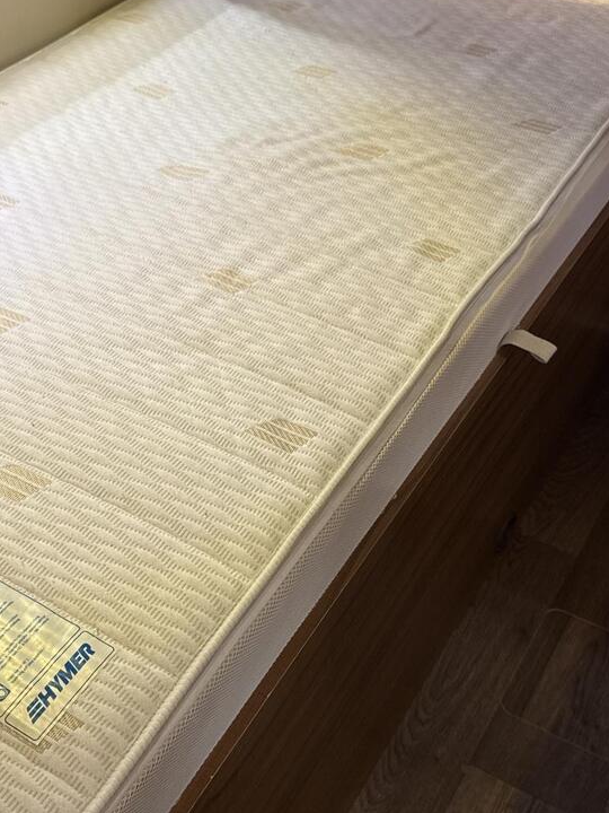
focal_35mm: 48
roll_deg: -1.6
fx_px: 1126
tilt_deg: -39.8
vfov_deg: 39.6
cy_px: 432
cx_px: 178
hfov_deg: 29.9
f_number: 1.78
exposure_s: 1/50
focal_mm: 6.76
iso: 125
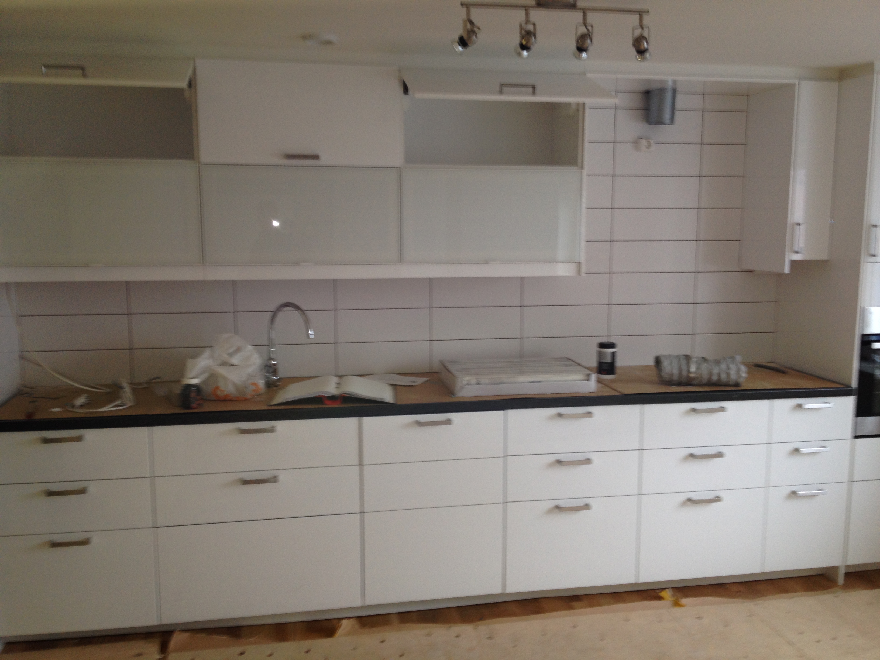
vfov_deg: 40.7
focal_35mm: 35
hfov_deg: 52.6
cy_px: 330
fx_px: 890
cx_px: 440
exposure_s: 1/20
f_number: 2.4
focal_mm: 4.28
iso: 50
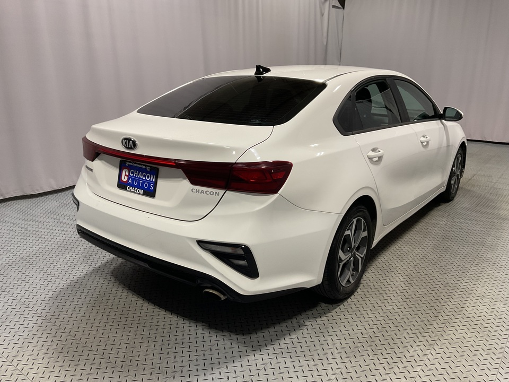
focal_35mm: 29
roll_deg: -1.1
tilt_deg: -14.5
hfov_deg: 61.7
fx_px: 426
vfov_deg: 48.2
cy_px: 191
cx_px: 254
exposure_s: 1/120
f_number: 1.8
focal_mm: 3
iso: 64
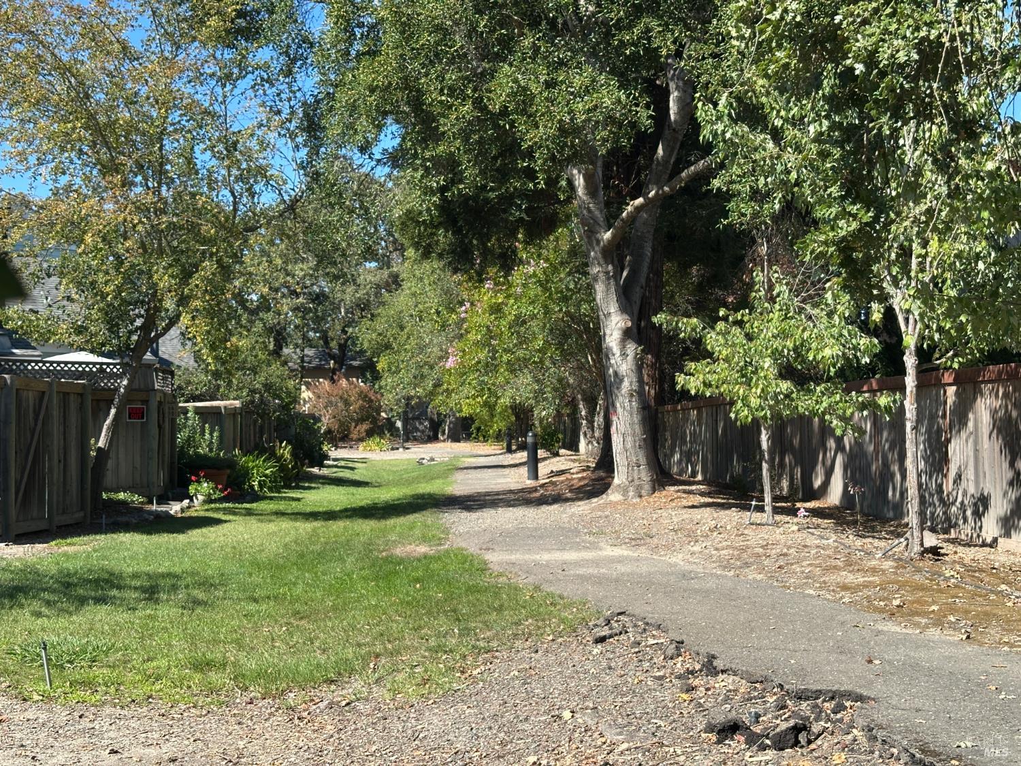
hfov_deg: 39.7
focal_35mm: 48
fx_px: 1416
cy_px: 383
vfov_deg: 30.3
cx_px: 510
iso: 64
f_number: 1.78
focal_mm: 6.86
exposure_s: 1/1751
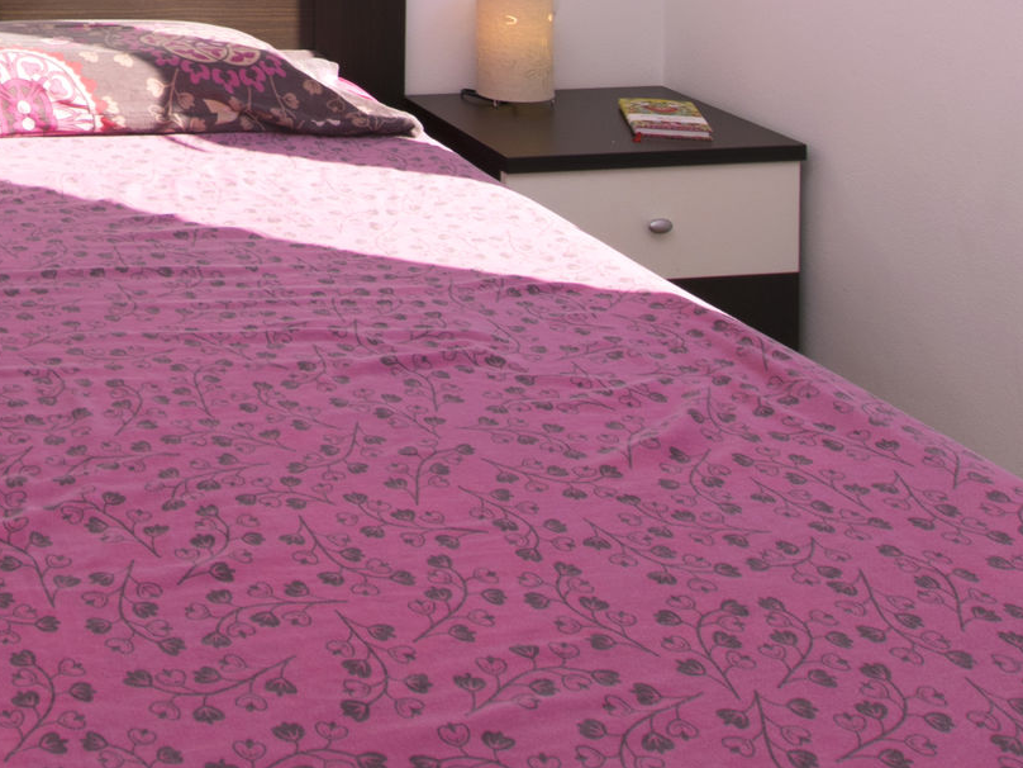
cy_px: -248
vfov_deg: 25.0
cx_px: 63
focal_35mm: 50
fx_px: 1478
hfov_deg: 35.5
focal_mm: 10
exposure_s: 1/160
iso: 100
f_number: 6.3
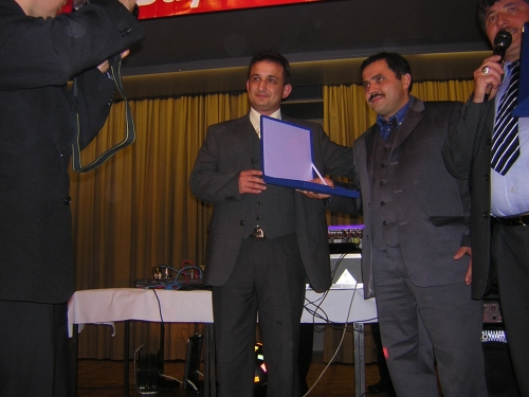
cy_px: 198
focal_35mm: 36
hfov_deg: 51.4
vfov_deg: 39.7
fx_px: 550
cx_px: 264
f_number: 2.6
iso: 191
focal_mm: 4.7
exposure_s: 1/60.1
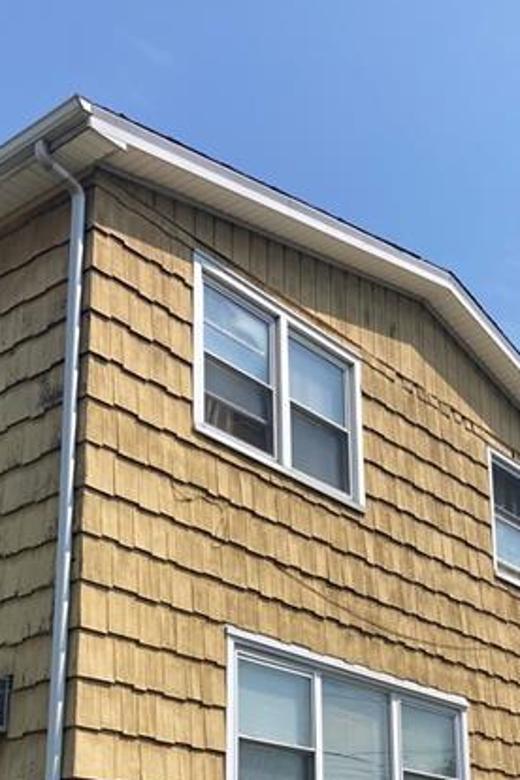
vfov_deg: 35.2
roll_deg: +0.7
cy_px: 669
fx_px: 1170
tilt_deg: +16.0
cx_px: 324
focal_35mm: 54
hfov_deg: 25.0
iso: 25
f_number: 1.8
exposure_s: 1/3040
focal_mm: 3.99
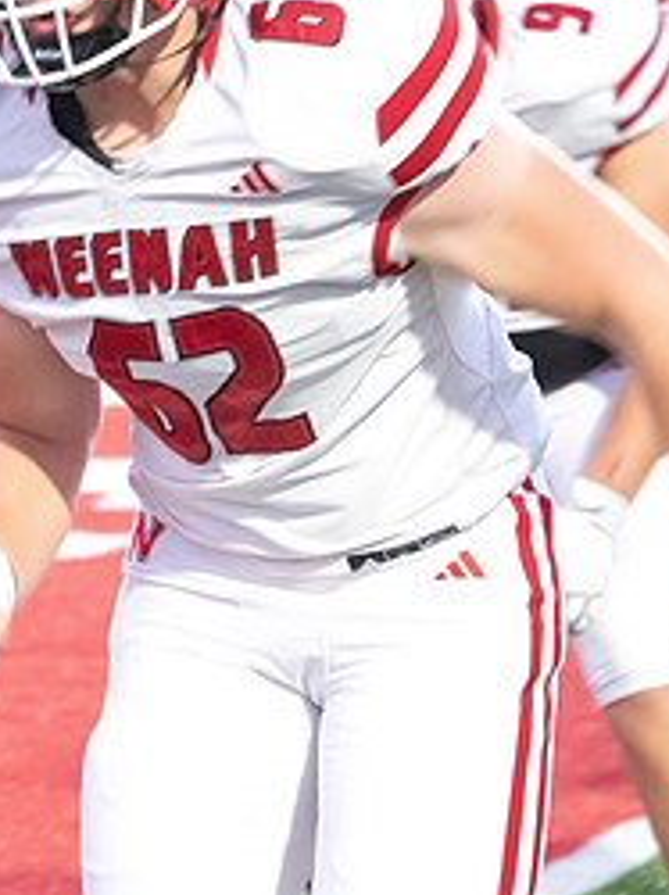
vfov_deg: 5.2
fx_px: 9809
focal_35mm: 380
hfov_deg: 3.9
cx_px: -182
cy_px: 209
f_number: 7.1
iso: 10000
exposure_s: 1/200
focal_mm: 170
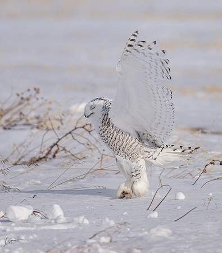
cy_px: 66
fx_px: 8049
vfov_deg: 1.8
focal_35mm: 1035
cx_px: 201
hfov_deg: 1.6
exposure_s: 1/2500
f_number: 5.6
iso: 640
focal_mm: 500
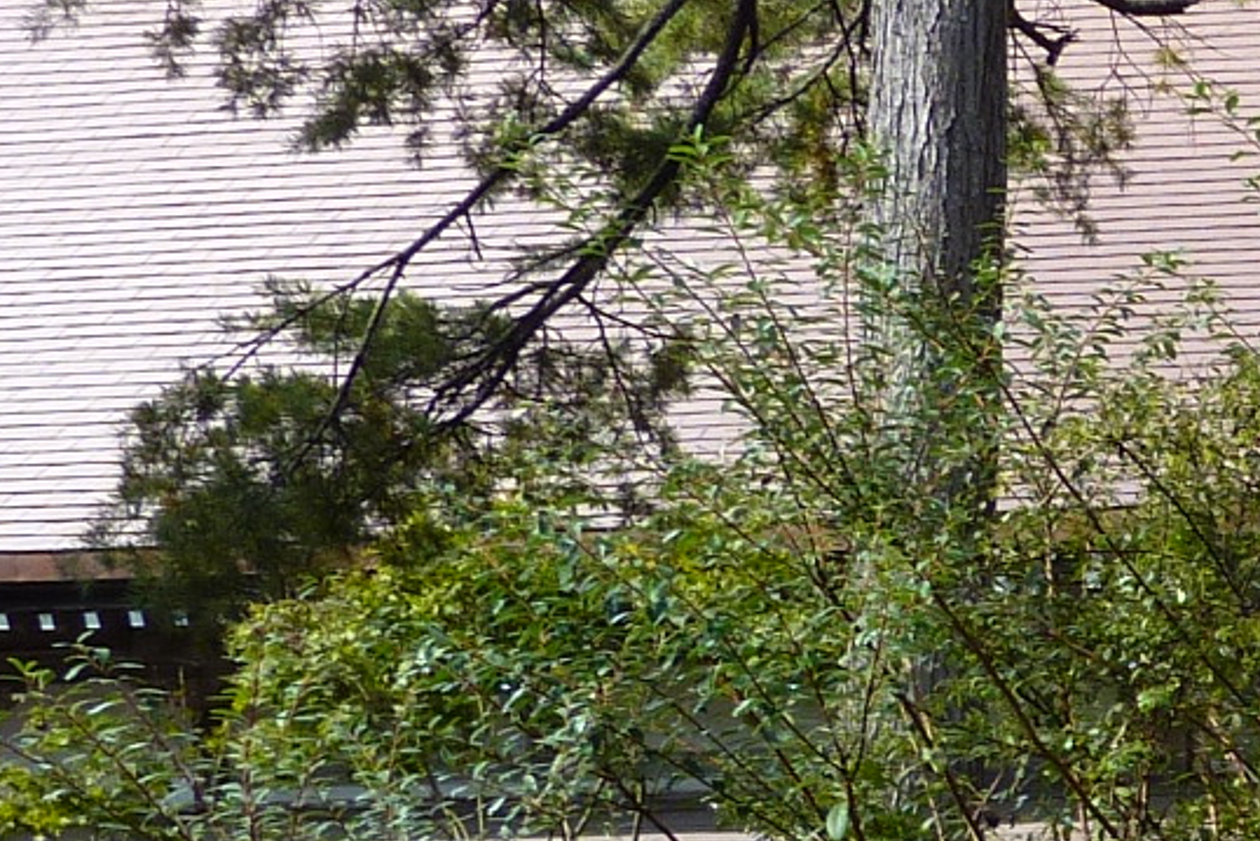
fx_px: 3466
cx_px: 2213
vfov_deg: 13.5
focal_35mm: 99
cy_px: 928
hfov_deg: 17.2
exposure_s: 1/160
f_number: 4
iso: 80
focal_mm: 4.1
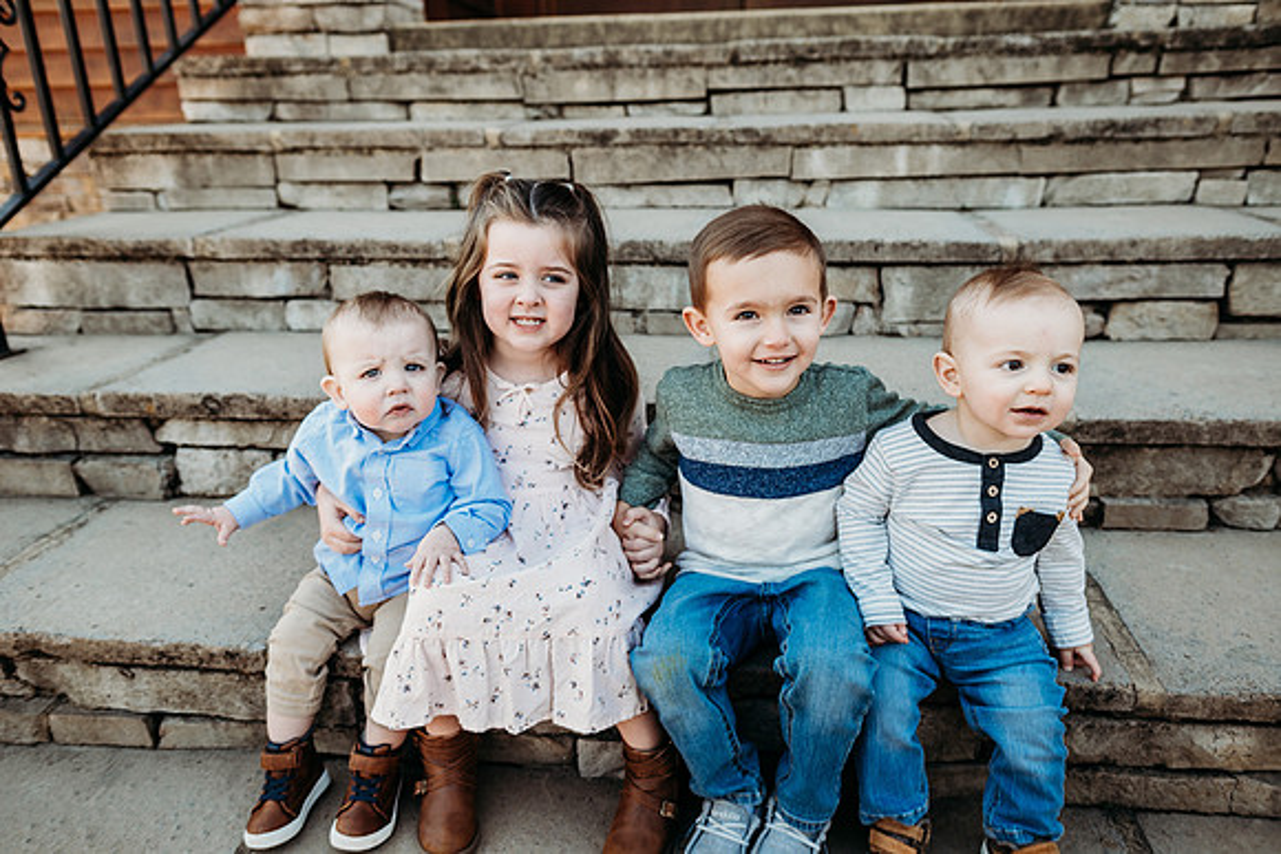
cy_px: 427
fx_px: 854
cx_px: 640
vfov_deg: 53.2
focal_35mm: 24
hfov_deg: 73.7
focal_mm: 24
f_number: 2.8
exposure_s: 1/320
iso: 250
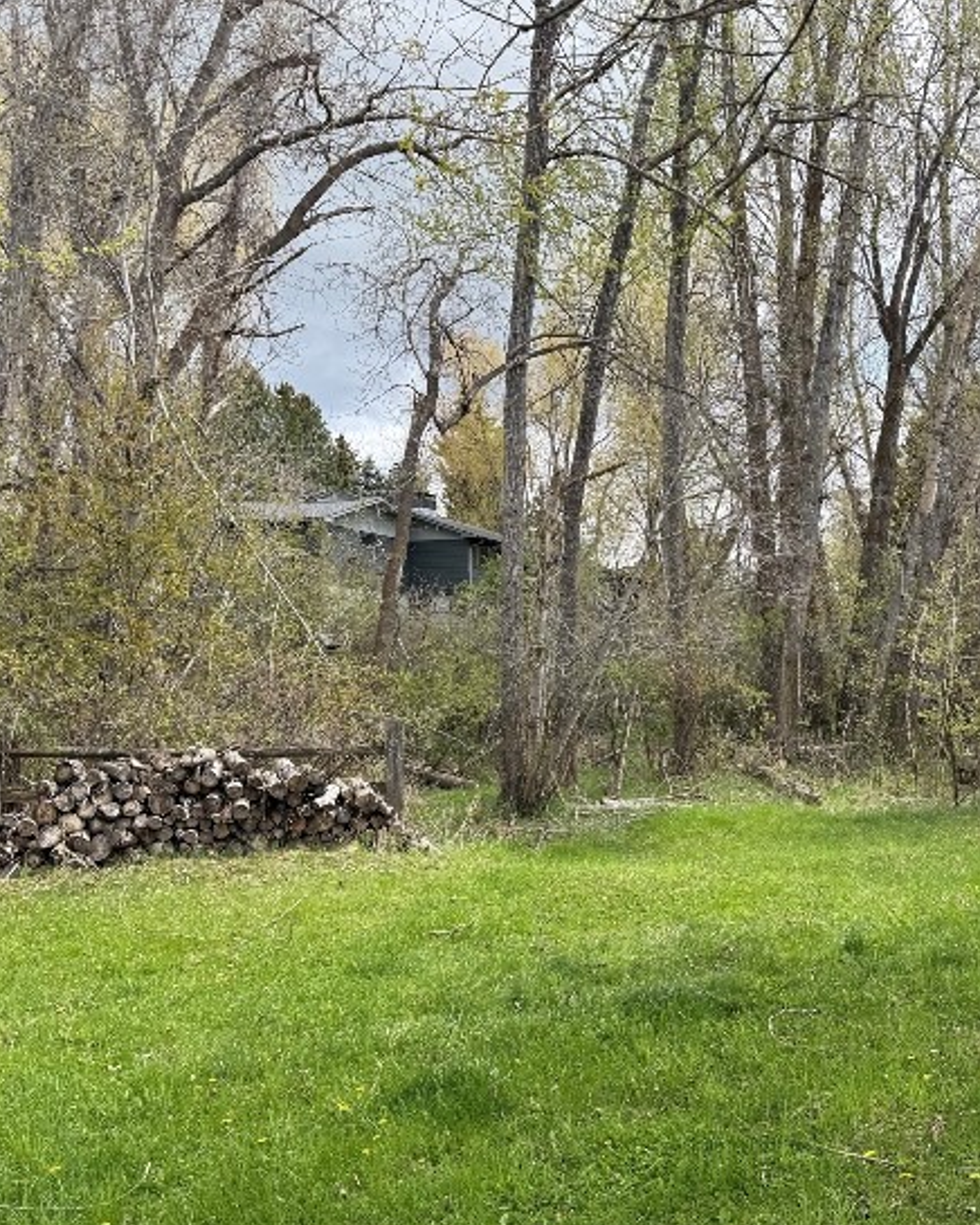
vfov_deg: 54.0
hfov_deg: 44.1
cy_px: 715
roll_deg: -1.2
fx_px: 1196
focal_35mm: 33
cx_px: 632
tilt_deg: -1.0
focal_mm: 6.76
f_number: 1.78
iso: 80
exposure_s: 1/1211
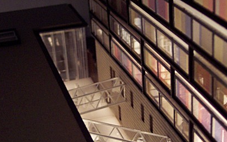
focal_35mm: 81
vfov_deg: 16.1
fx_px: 501
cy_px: 99
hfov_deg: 25.5
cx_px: 121
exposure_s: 1/10
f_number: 2.8
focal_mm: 8
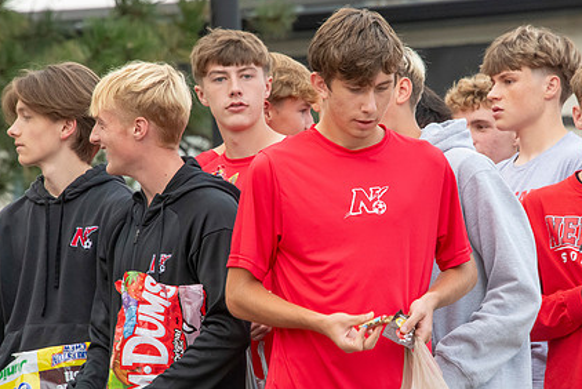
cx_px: 357
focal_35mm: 412
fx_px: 6665
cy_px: 216
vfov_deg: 3.3
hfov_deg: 5.0
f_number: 11
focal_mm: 300
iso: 3200
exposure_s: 1/250
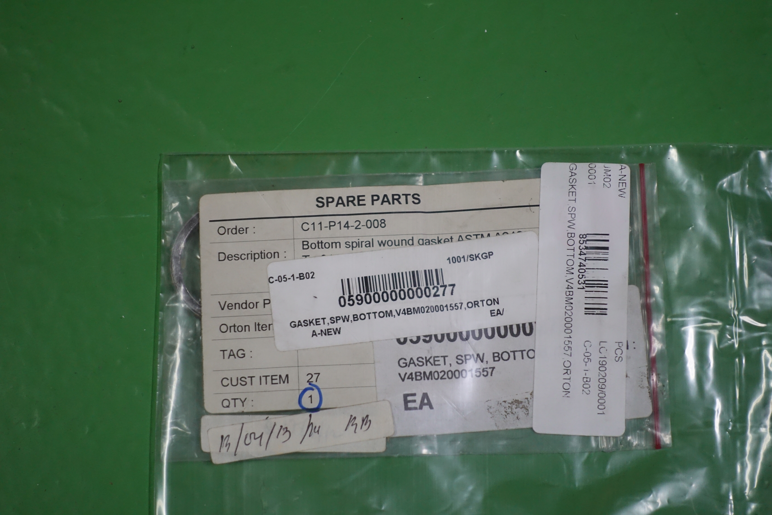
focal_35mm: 70
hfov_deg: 28.8
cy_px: 258
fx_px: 1501
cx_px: 386
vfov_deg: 19.5
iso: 800
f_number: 2.8
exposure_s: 1/80
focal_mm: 25.7
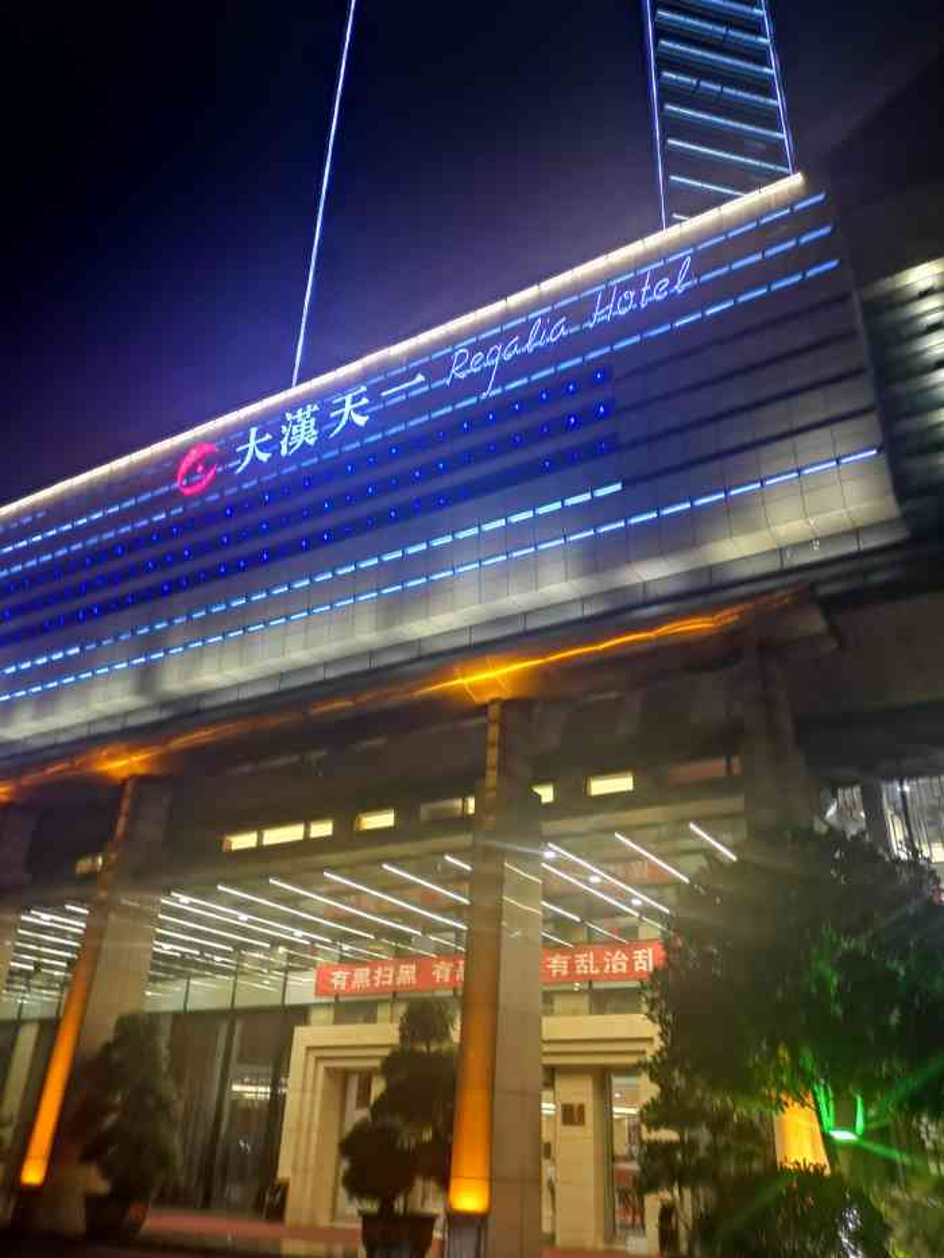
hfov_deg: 51.4
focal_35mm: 27
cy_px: 629
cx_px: 472
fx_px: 982
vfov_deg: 65.3
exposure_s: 4
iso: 400
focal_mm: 3.95
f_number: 1.8
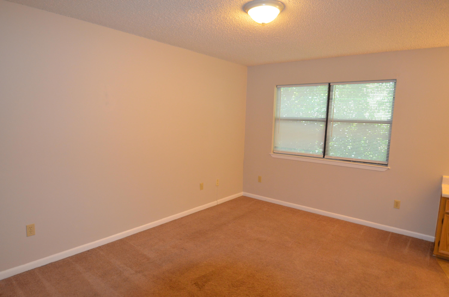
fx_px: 261
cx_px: 224
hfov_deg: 81.3
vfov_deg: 59.3
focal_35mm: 21
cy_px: 148
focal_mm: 14
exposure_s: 1/60
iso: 1100
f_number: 3.8
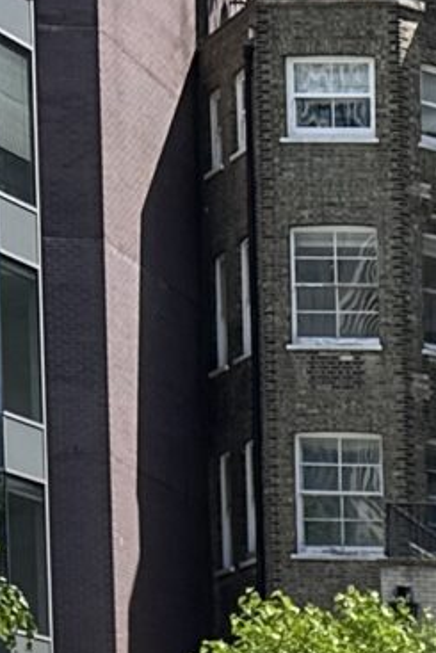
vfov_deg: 10.4
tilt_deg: -8.6
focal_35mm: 174
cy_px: 1489
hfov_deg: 7.4
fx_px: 3158
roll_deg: -1.4
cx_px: 1077
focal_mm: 6.86
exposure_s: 1/1779
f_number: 1.78
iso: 80
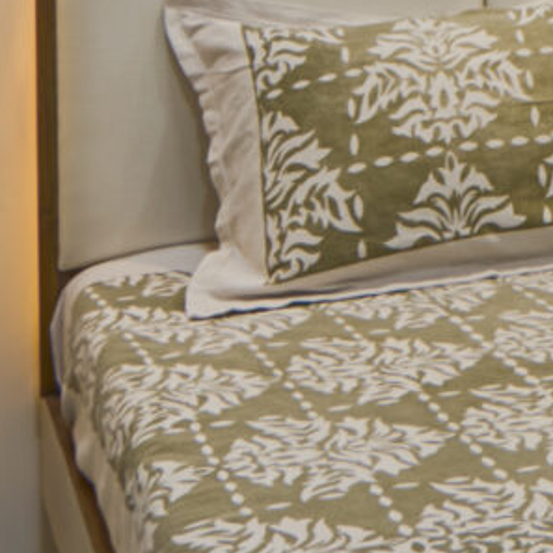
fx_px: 2115
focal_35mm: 117
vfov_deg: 13.8
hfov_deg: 13.6
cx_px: 929
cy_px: -315
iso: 100
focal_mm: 16
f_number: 11
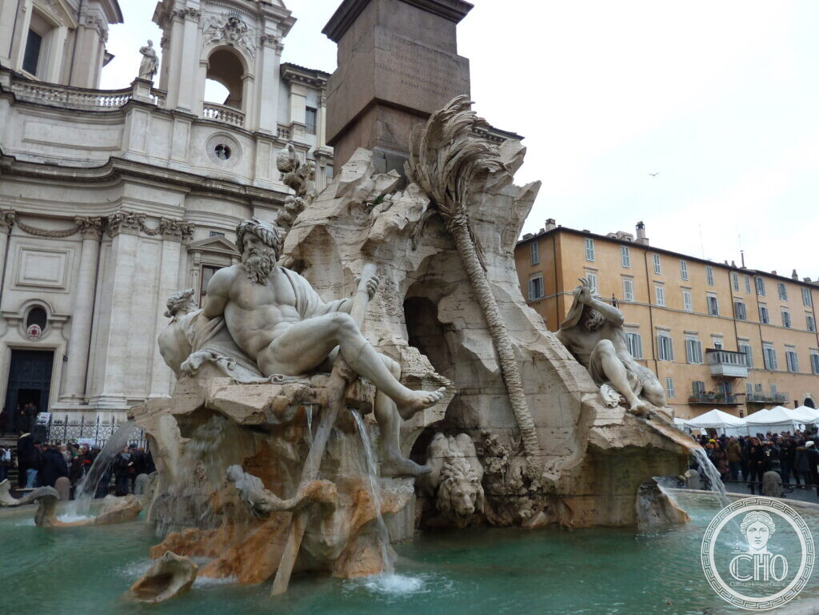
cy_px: 308
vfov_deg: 54.9
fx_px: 591
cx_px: 410
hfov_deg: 69.4
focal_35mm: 25
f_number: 3.3
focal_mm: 4.1
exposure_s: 1/60
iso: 80
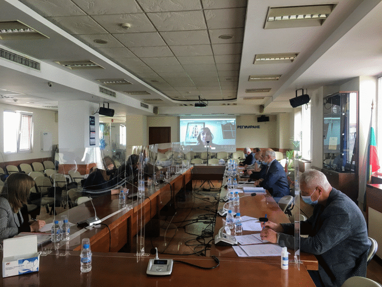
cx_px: 191
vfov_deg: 48.2
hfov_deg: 61.7
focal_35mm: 29
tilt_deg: +0.1
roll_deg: +0.1
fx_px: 320
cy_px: 144
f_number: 2.2
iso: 80
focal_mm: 4.15
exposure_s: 1/33
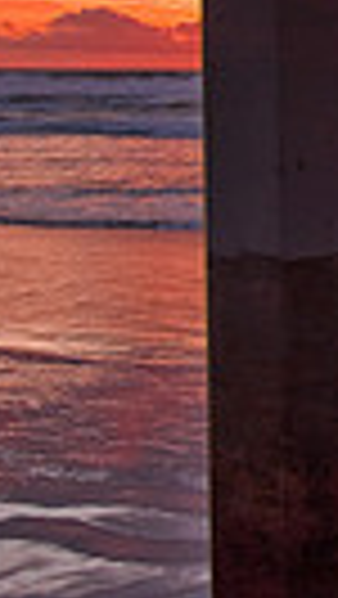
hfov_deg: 10.1
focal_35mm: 82
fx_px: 1304
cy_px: 101
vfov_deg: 25.3
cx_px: 1064
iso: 200
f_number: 6.3
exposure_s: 1/160
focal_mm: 12
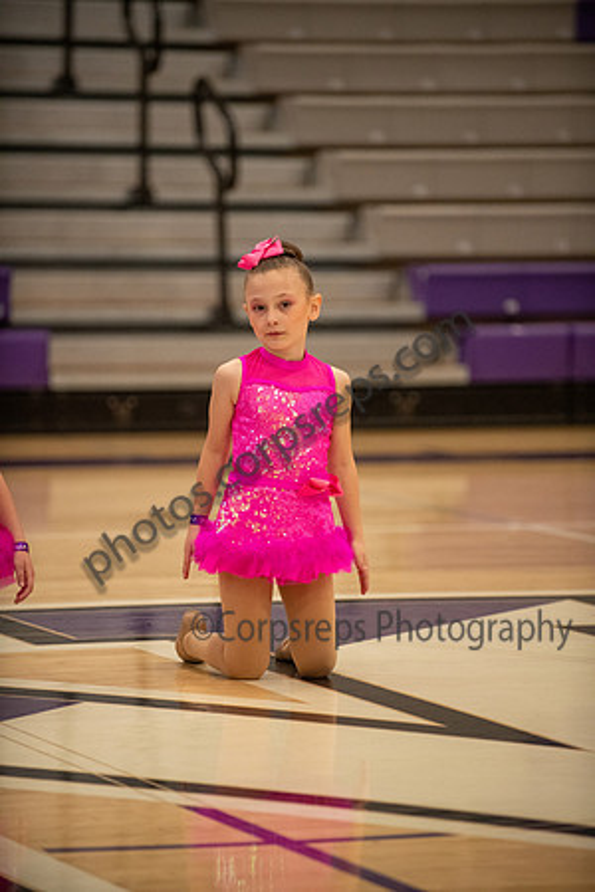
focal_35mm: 200
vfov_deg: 10.3
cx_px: 298
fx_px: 4958
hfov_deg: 6.9
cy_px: 446
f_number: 2.8
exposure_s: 1/640
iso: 3200
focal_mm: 200
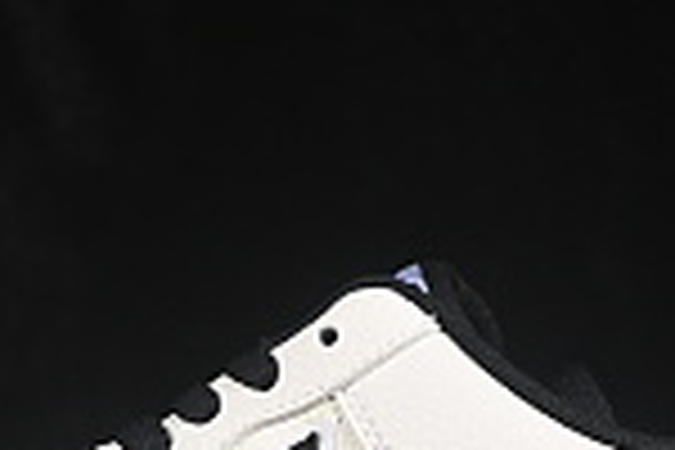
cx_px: 234
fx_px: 4687
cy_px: 475
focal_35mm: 250
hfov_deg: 8.2
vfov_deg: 5.5
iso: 160
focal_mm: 50
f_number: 7.1
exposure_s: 1/80
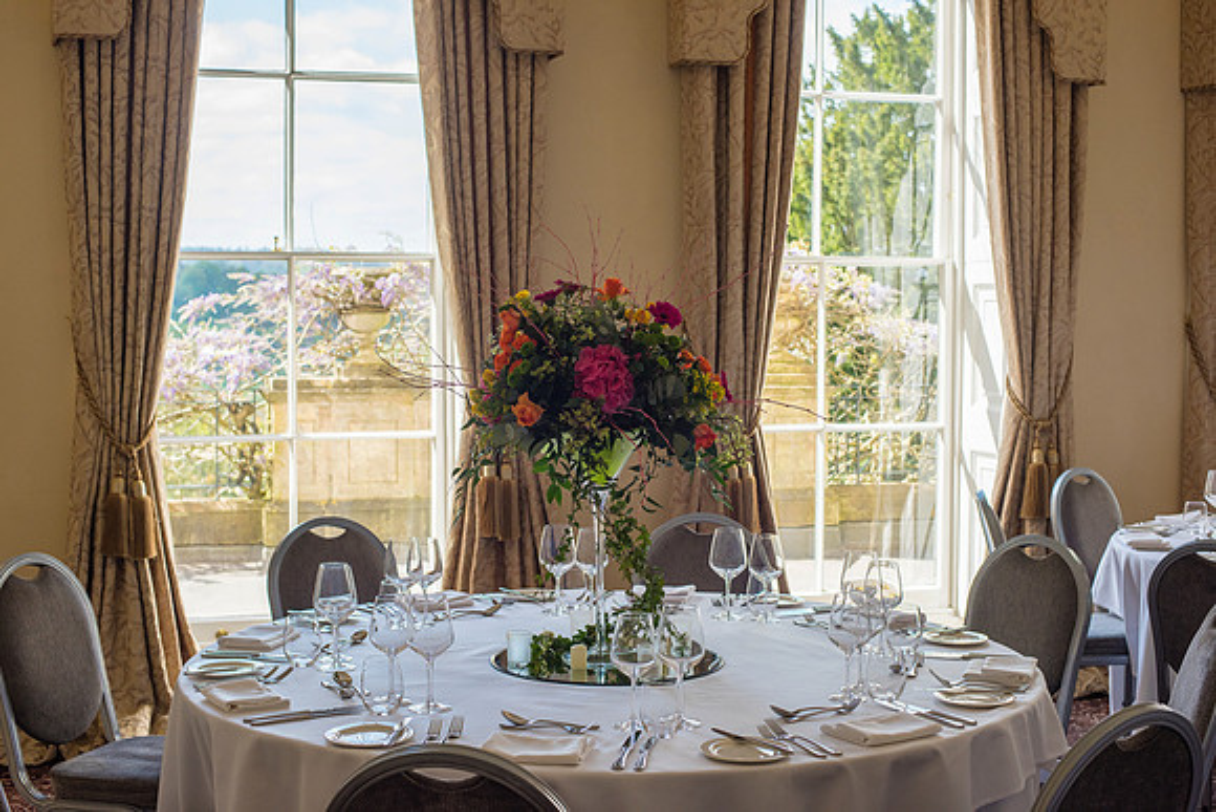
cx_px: 608
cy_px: 406
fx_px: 1689
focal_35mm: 50
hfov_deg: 39.6
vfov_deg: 27.0
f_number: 6.3
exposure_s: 1/640
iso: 400
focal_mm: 50
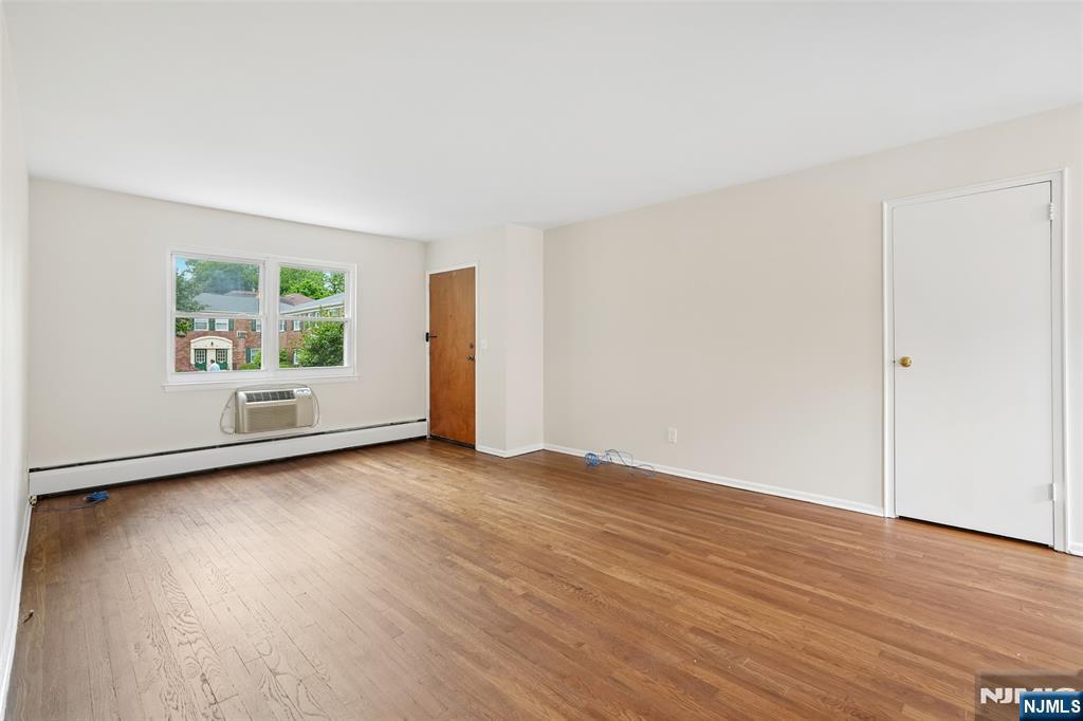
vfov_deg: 72.0
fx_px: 496
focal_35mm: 16
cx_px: 542
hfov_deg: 95.0
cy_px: 360
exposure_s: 1/6
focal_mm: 16.5
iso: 400
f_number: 9
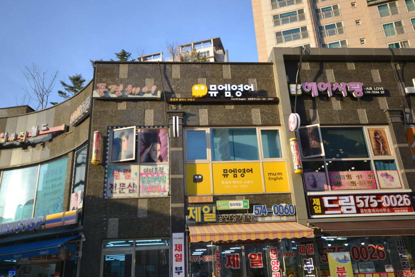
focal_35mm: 30
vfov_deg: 43.6
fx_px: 346
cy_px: 138
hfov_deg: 61.9
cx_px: 208
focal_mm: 20
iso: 200
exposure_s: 1/200
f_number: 5.6
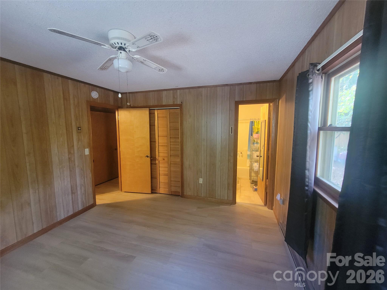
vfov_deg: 89.9
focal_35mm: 13
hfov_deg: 106.2
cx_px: 194
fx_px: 145
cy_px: 145
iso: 640
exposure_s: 1/30
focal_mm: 2.2
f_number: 2.2
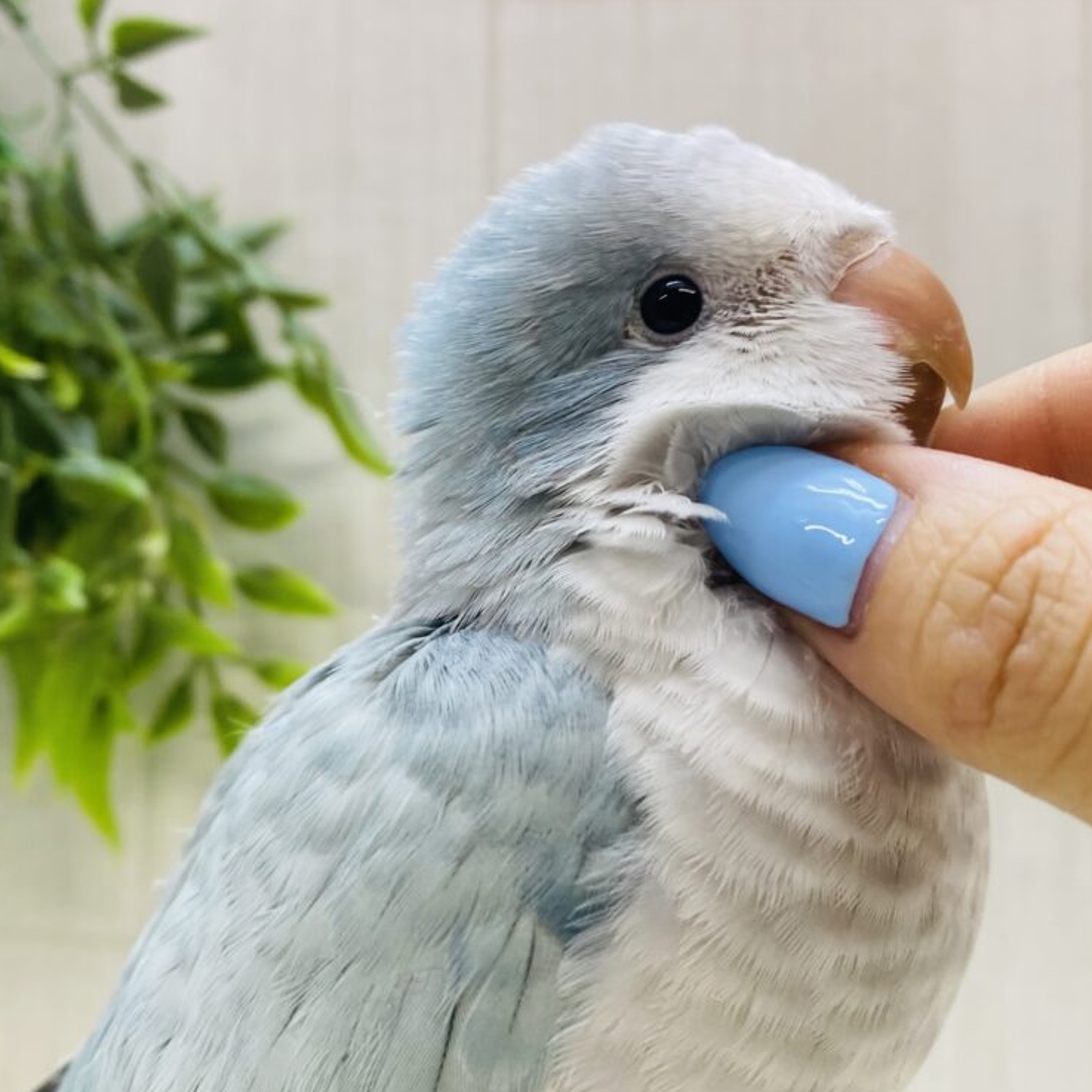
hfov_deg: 46.0
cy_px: 533
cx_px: 479
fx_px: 1285
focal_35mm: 36
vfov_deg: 46.0
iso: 125
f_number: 1.8
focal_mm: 4.25
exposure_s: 1/100
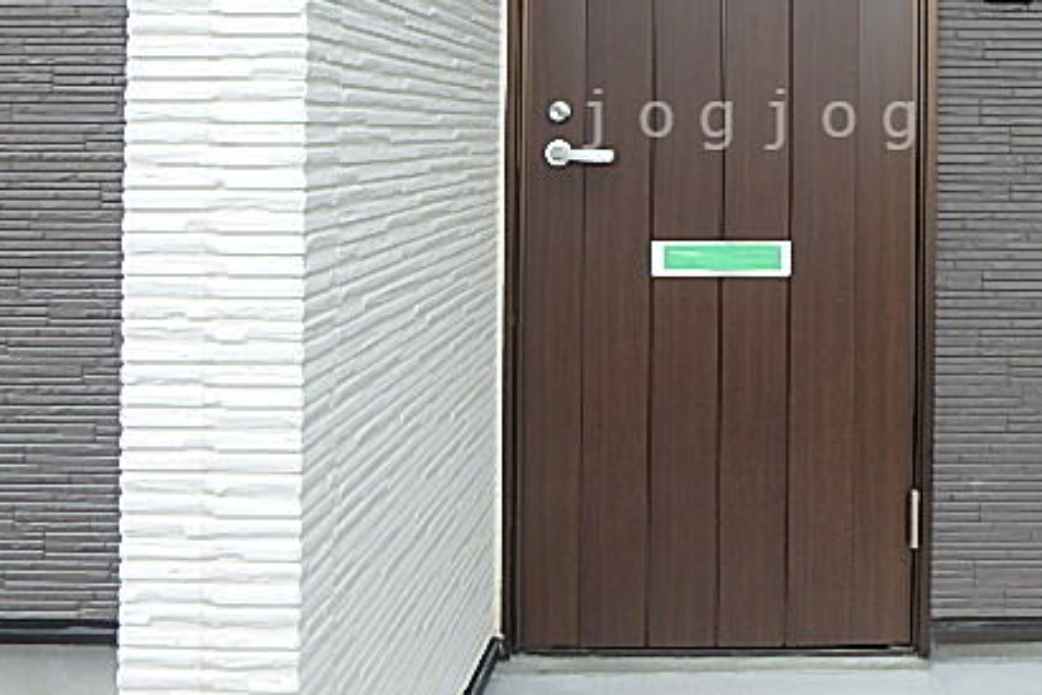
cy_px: 119
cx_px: 756
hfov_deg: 53.7
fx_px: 984
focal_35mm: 34
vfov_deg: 37.2
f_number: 3.5
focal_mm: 3.7
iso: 125
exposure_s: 1/125
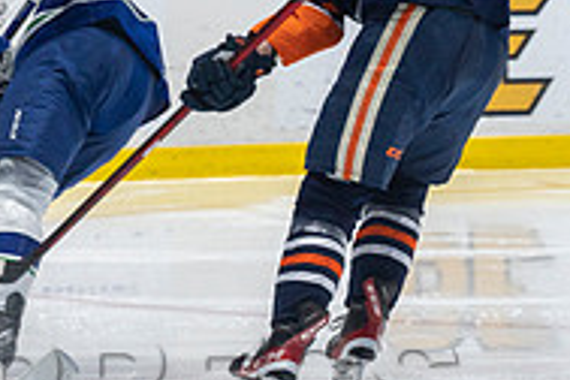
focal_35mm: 288
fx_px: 4560
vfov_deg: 4.8
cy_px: 357
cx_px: -244
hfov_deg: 7.1
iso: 1600
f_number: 5
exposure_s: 1/640
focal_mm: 94
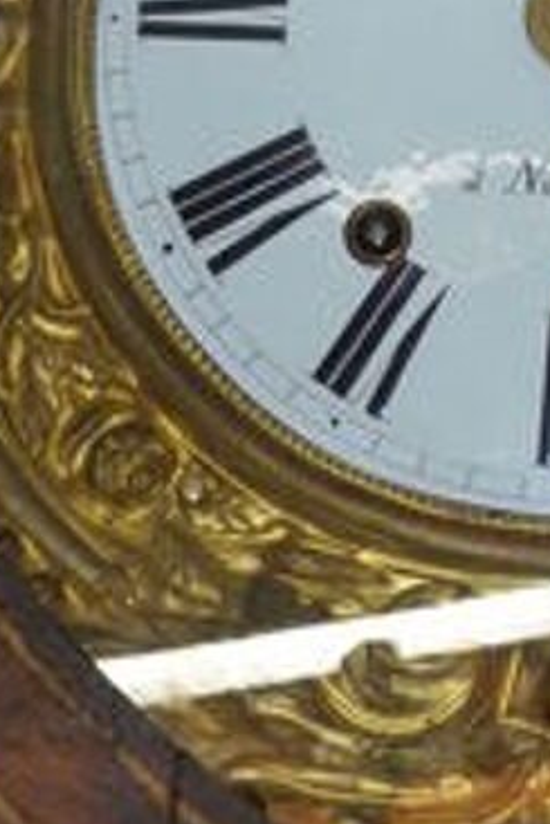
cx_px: 516
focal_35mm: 272
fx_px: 6227
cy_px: -15
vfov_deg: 7.5
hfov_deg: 5.0
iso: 400
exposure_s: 1/8
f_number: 3.3
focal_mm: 12.9
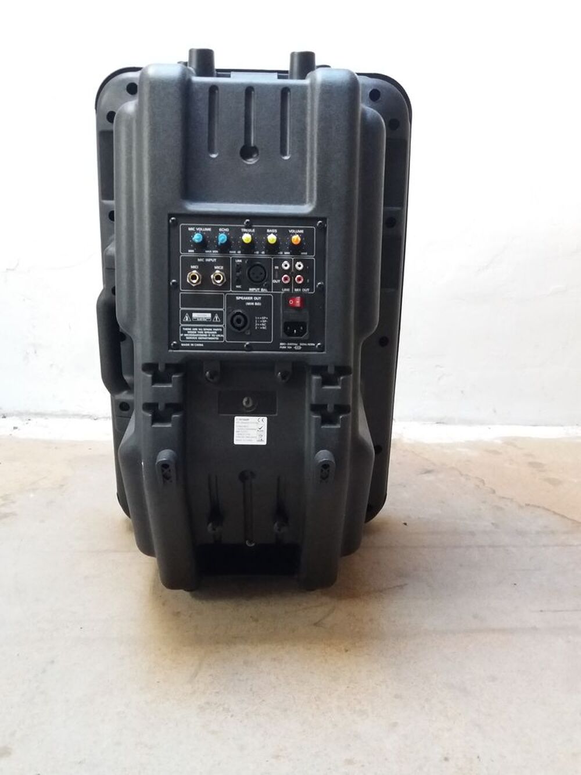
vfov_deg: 63.4
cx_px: 290
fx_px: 627
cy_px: 388
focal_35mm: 28
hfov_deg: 49.8
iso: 320
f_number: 1.9
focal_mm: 3.7
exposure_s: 1/17
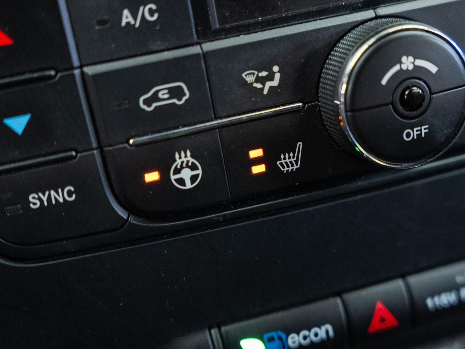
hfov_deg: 26.9
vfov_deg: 20.3
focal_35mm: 72
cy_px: 160
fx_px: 974
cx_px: 244
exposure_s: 1/40
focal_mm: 53.3
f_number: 3.5
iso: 1250
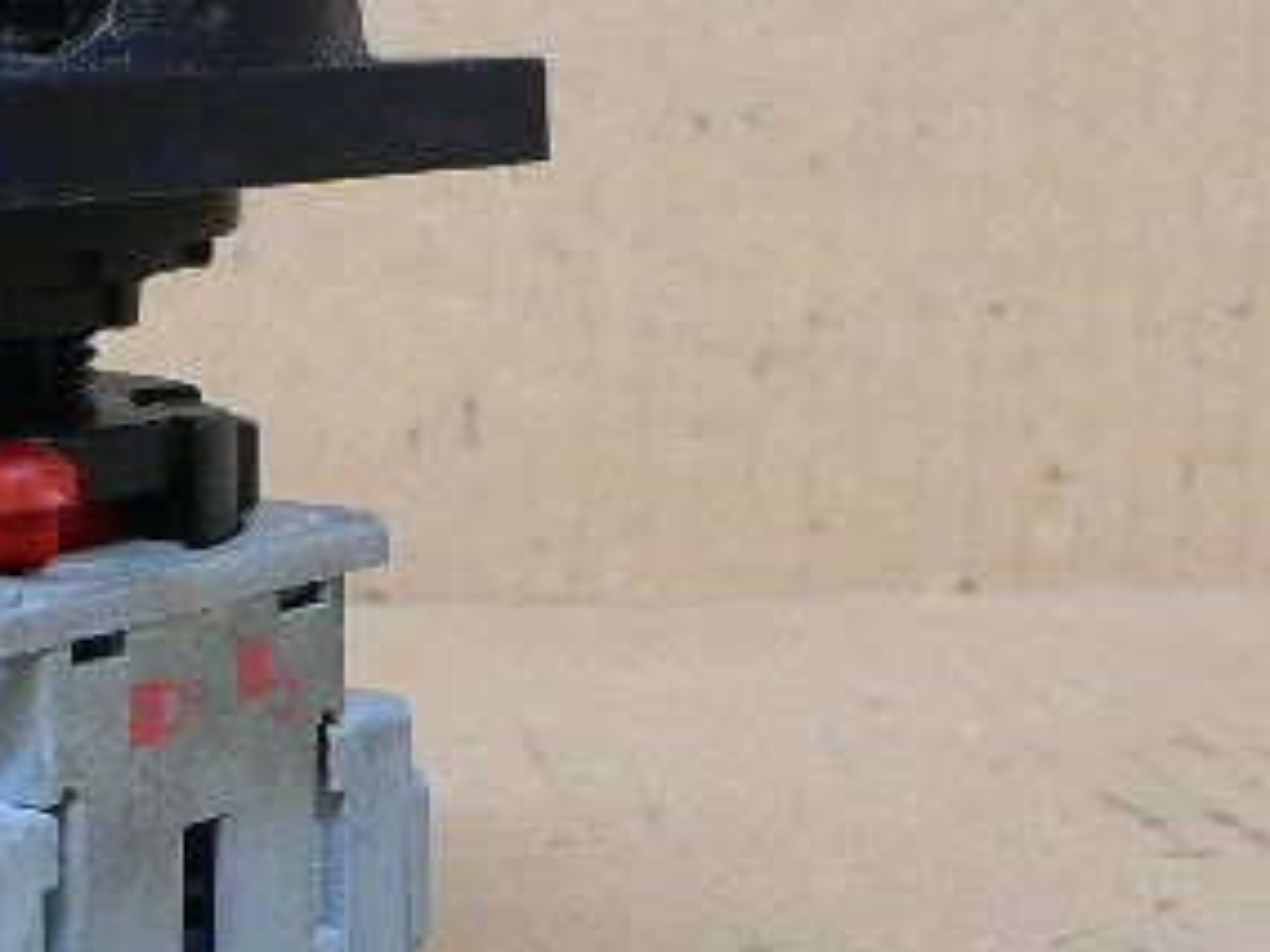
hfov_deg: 23.4
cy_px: 465
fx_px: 2898
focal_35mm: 79
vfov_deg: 18.7
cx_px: -85
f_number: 2.8
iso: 200
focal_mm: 4.6
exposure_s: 1/15
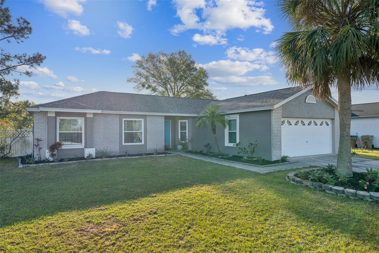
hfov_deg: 78.6
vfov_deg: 57.2
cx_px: 190
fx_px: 232
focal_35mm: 22
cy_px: 126
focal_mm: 22
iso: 200
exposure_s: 1/200
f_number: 8
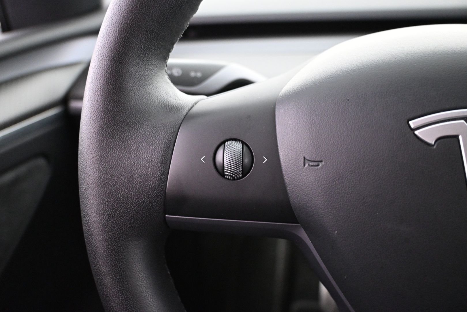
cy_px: 156
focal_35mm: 34
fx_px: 438
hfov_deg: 56.1
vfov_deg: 39.1
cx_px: 234
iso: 4000
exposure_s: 1/25
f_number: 4
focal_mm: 22.5
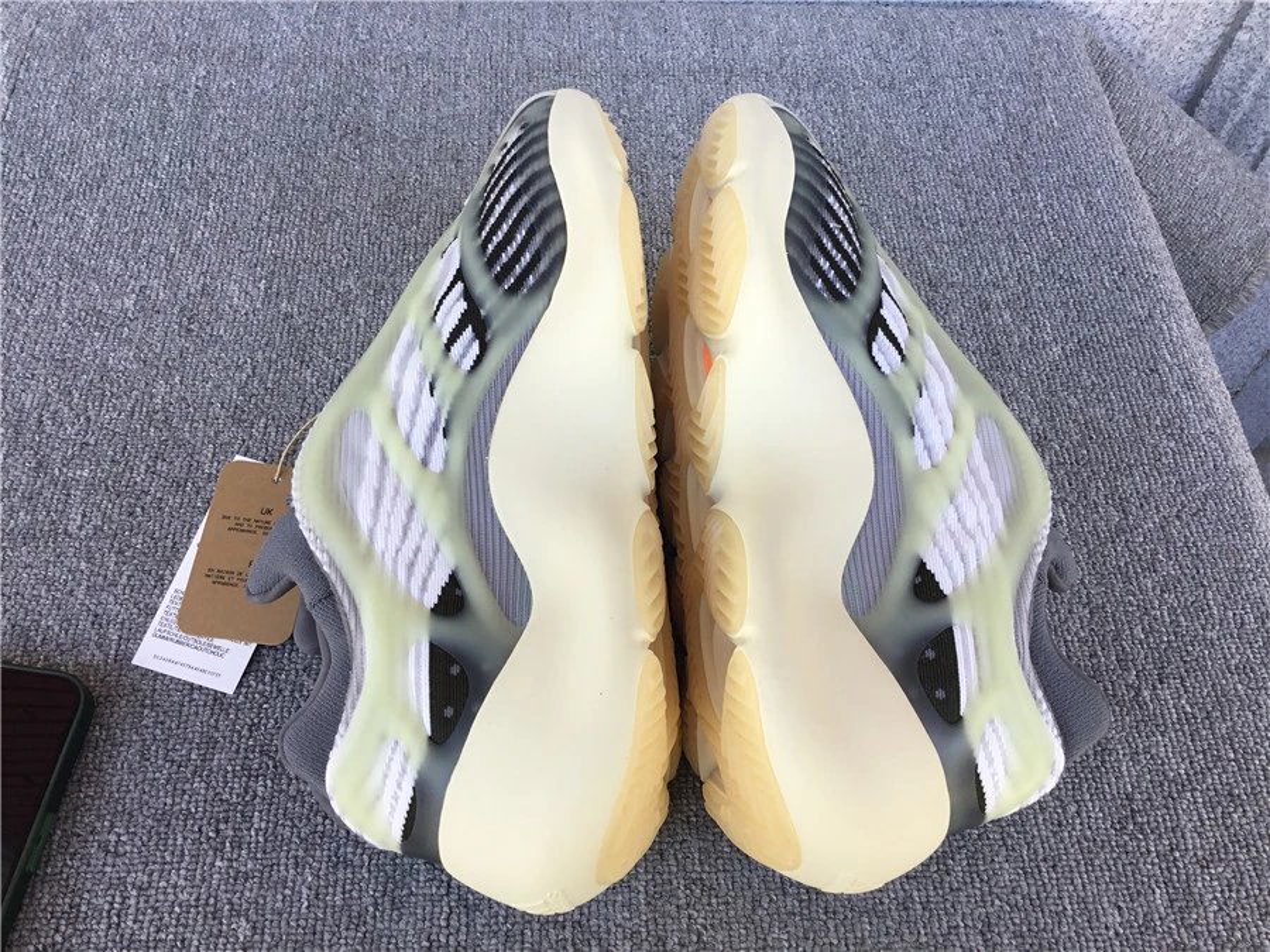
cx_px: 635
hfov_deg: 58.4
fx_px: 1137
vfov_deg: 45.4
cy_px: 476
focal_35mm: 31
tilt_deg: -56.3
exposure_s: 1/105
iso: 25
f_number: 2.4
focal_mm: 3.3
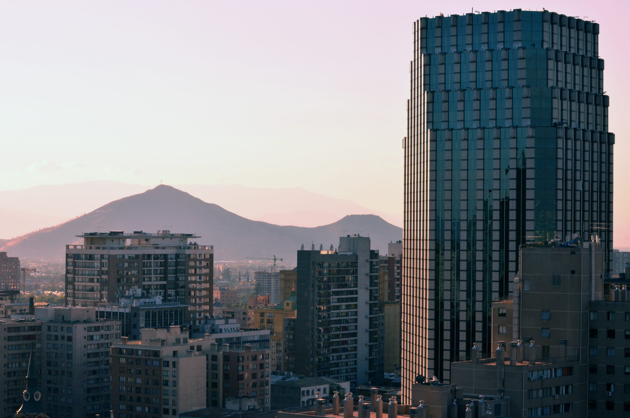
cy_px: 209
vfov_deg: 16.5
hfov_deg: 24.7
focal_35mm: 82
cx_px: 315
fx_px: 1441
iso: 1000
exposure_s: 1/320
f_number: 22
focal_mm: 55
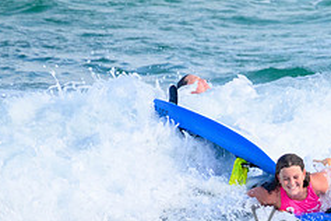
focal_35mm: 1959
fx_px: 18011
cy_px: 215
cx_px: 395
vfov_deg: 0.7
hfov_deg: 1.1
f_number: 11
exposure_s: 1/2000
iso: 2200
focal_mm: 800
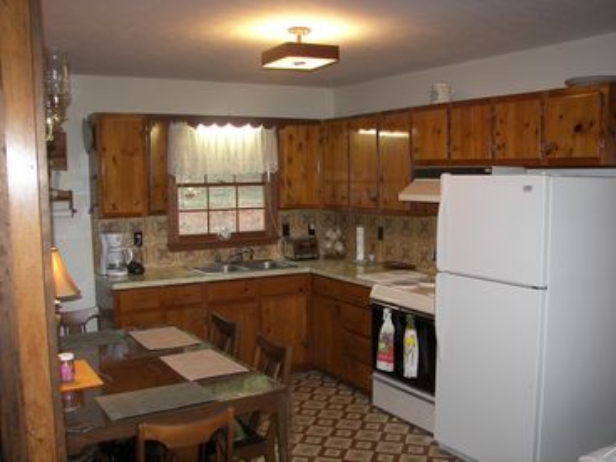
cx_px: 308
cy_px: 231
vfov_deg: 39.7
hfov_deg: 51.4
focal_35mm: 36
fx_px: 641
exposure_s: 1/30
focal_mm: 6
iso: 100
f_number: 2.8
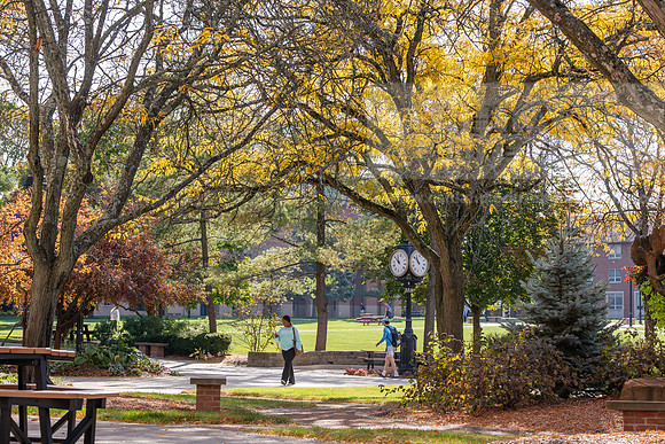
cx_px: 332
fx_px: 1663
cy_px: 222
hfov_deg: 22.6
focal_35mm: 90
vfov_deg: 15.2
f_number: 8
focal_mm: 90
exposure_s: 1/200
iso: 250
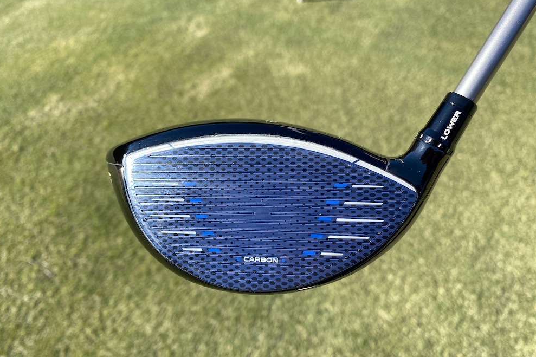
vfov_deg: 46.4
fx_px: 417
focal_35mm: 28
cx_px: 274
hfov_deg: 65.5
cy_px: 184
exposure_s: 1/788
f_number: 1.8
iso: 32
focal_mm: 4.25
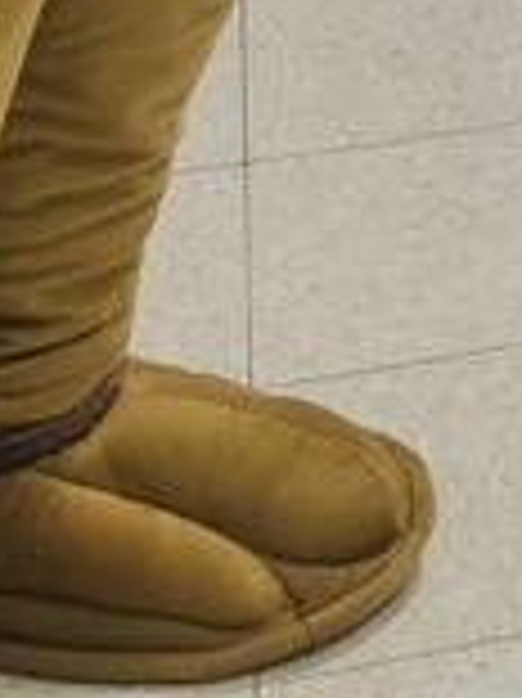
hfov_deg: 9.1
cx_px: 1116
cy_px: -1175
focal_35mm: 152
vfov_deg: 10.5
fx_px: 3060
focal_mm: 5.4
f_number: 1.8
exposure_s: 1/120
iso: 250
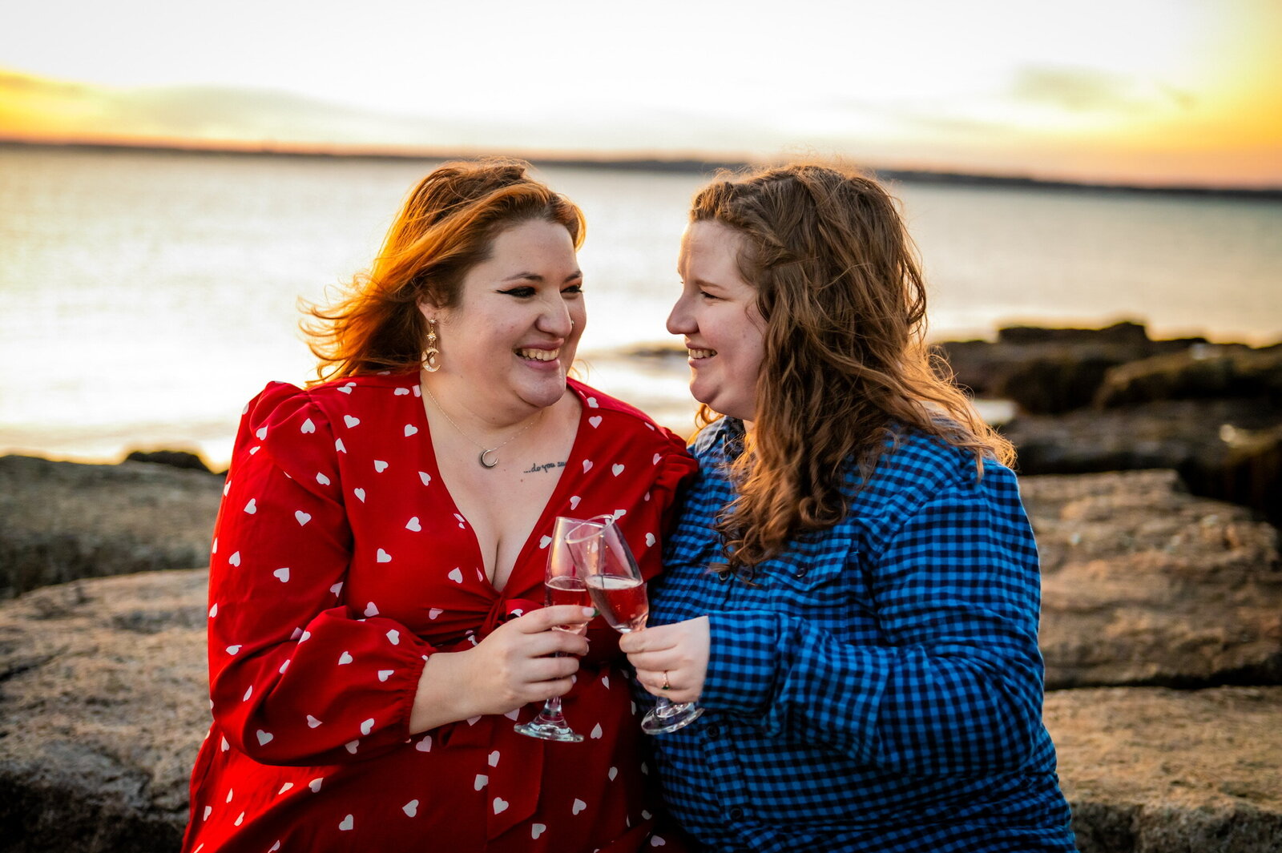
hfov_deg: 36.3
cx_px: 641
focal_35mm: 55
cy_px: 426
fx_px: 1958
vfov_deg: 24.6
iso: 3200
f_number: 2.8
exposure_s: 1/100
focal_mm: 55
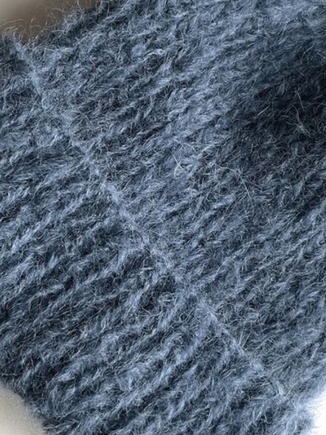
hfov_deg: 27.5
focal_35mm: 53
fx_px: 665
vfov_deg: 36.2
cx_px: 160
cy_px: 210
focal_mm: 4.2
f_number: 1.6
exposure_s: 1/60
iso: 250
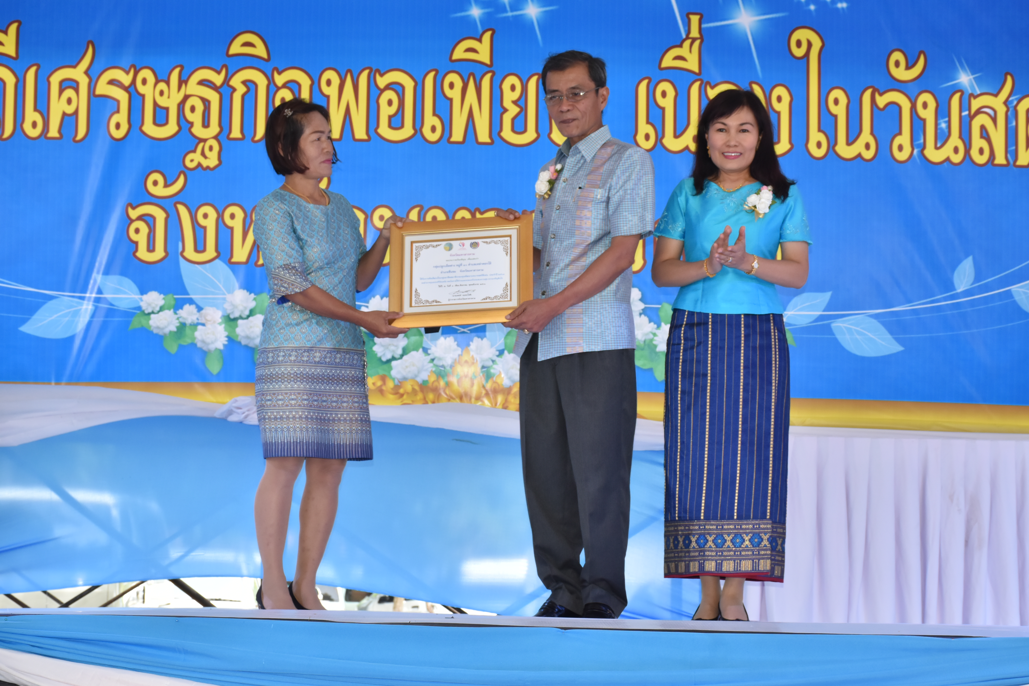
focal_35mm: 78
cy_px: 343
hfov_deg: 26.0
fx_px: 2229
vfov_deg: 17.5
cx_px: 514
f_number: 10
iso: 800
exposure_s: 1/200
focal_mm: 52
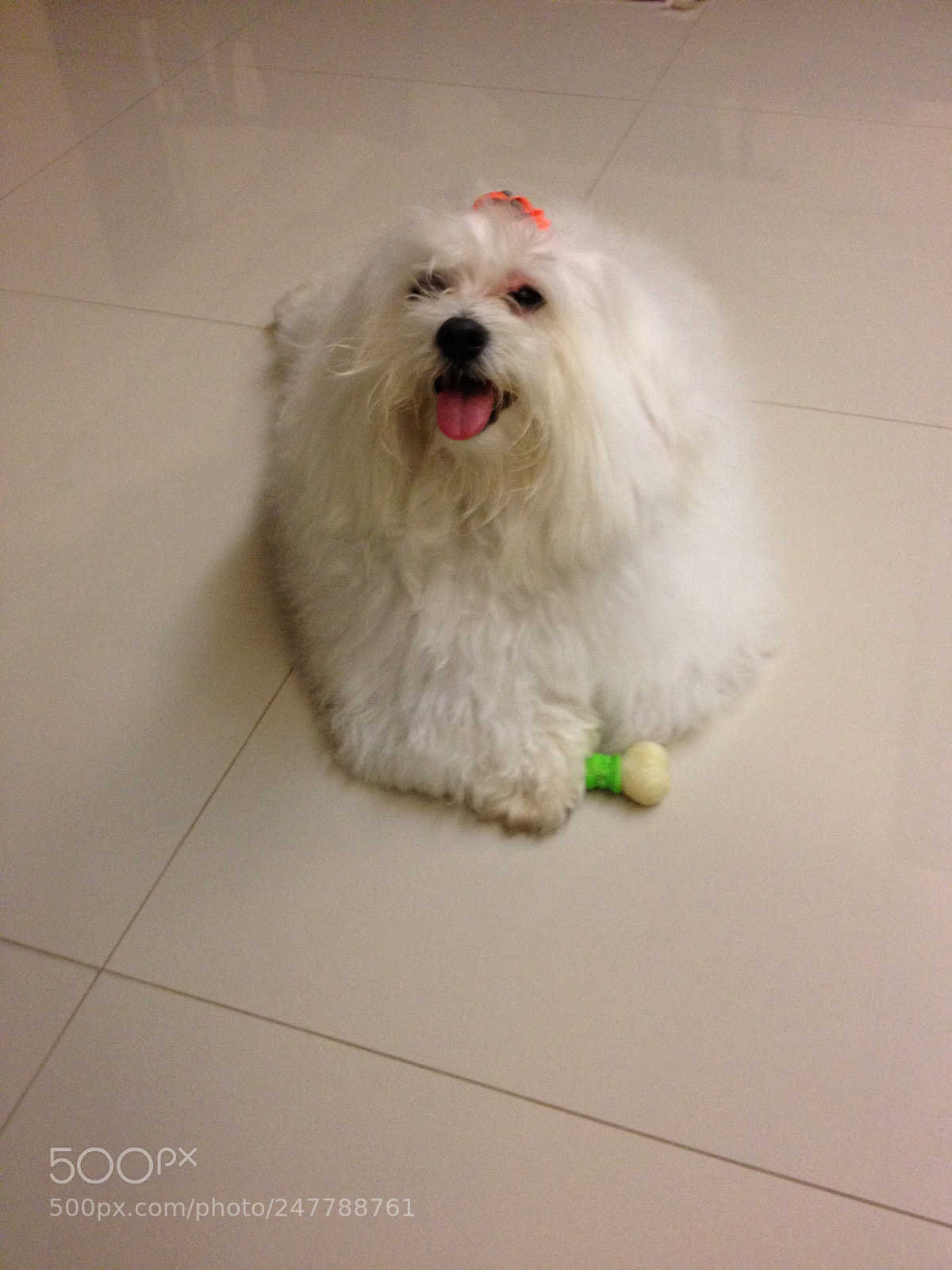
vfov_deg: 52.6
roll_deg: +2.2
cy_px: 635
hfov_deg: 40.7
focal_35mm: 35
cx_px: 476
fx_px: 1283
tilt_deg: -44.5
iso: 200
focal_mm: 4.28
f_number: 2.4
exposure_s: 1/20
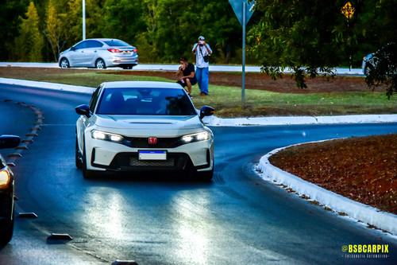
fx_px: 2563
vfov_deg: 5.9
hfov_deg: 8.9
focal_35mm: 232
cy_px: 132
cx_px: 198
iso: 800
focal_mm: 155
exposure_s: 1/200
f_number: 5.6
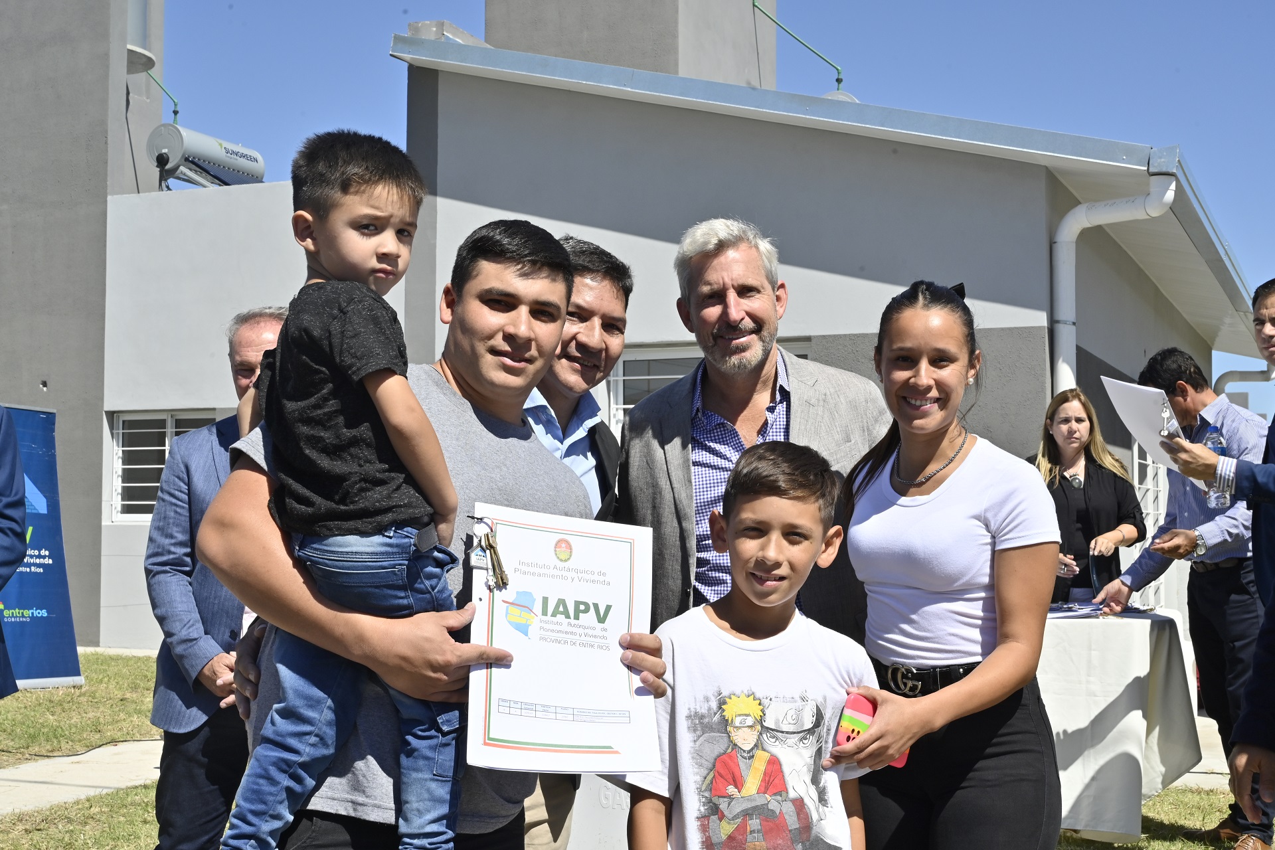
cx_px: 638
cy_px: 425
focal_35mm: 46
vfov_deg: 29.2
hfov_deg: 42.7
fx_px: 1629
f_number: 16
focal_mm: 46
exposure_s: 1/320
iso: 320
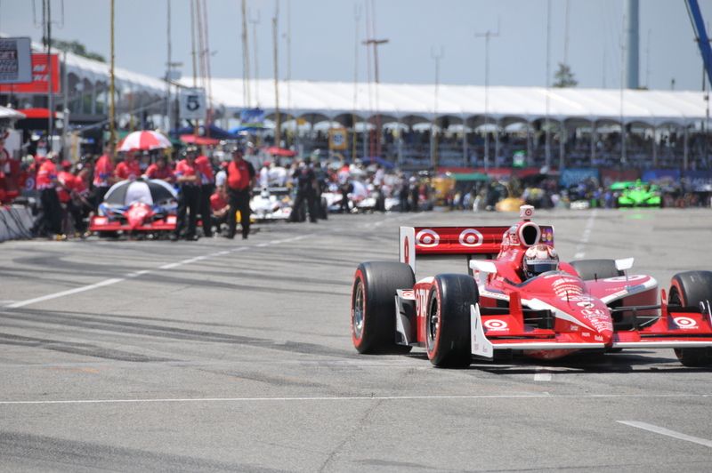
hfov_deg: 6.9
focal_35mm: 300
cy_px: 236
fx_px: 5928
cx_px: 356
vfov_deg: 4.6
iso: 400
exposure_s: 1/2000
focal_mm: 200
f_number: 6.3
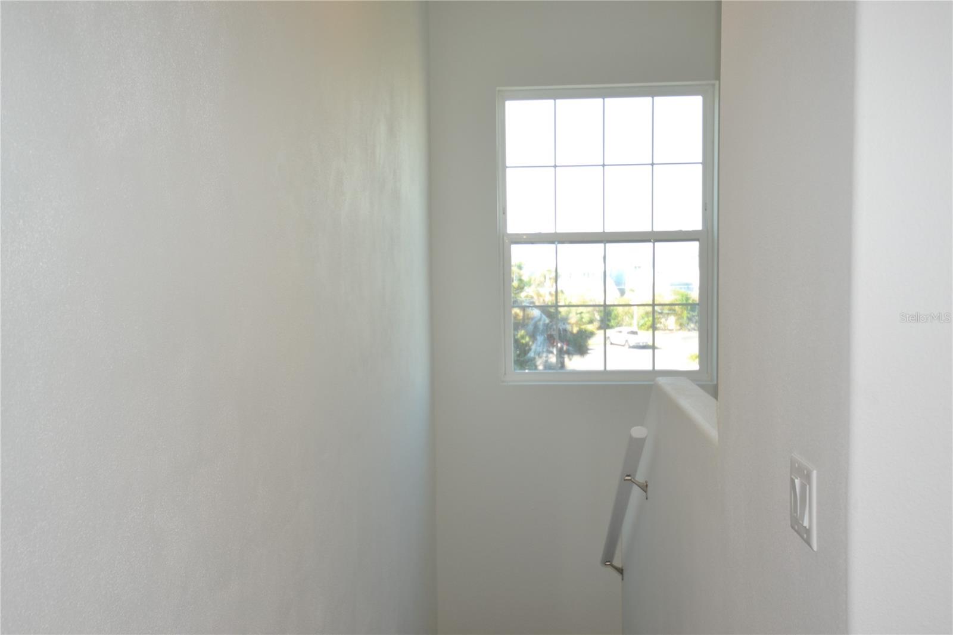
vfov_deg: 40.0
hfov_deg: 57.2
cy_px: 318
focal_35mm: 33
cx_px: 476
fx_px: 873
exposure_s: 1/125
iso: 400
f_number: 4.5
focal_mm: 22
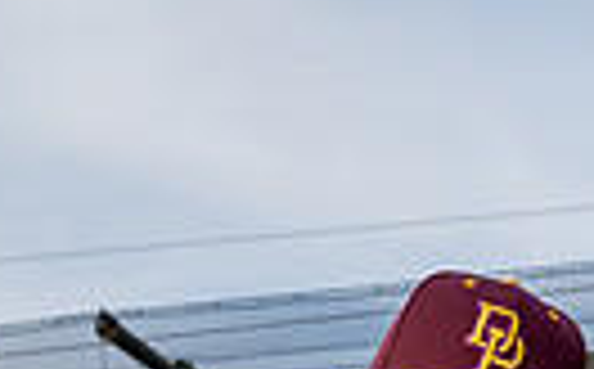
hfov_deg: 17.1
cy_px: 940
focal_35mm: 122
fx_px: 1972
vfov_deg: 9.3
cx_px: 356
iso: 250
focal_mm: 35
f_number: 5.6
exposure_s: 1/250
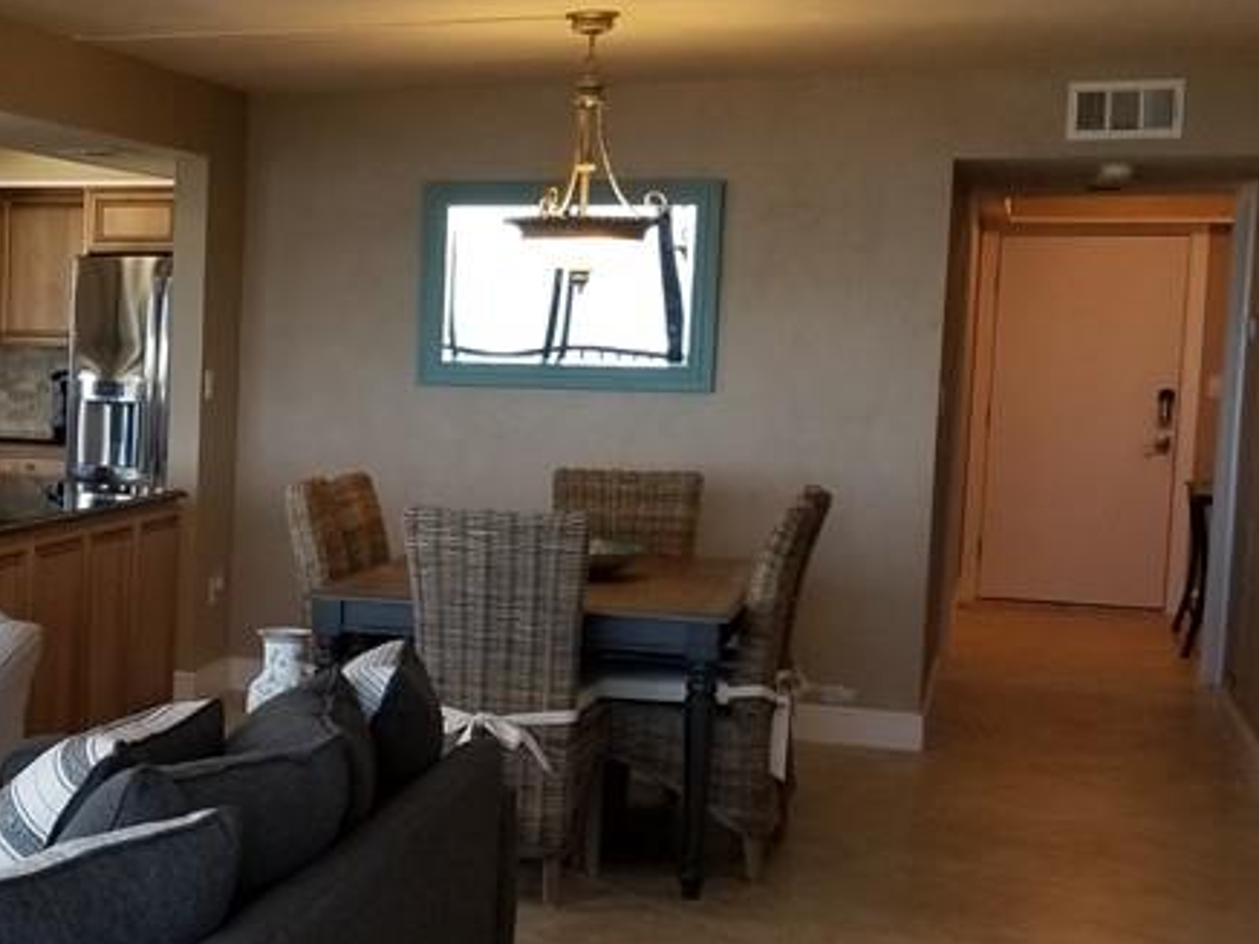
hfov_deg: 28.2
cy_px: 554
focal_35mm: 61
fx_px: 2219
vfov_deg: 24.0
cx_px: -196
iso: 64
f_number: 1.7
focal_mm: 4.25
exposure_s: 1/60
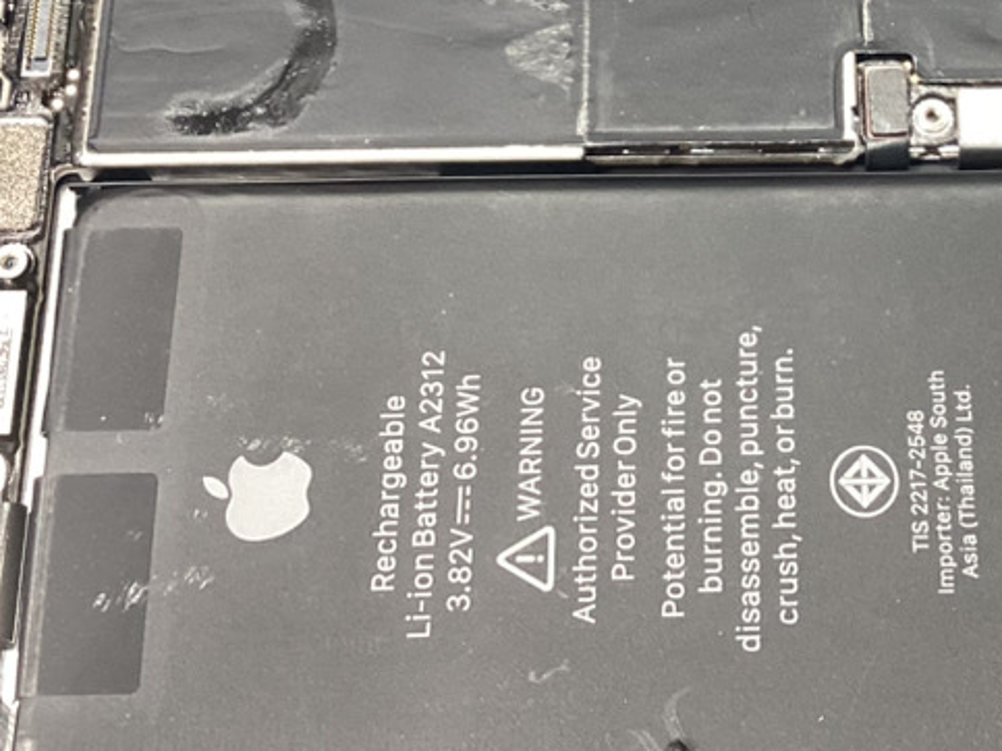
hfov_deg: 24.8
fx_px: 2228
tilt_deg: -66.1
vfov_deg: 18.5
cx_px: 828
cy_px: -31
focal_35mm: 77
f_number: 2.4
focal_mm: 3.3
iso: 160
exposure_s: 1/50
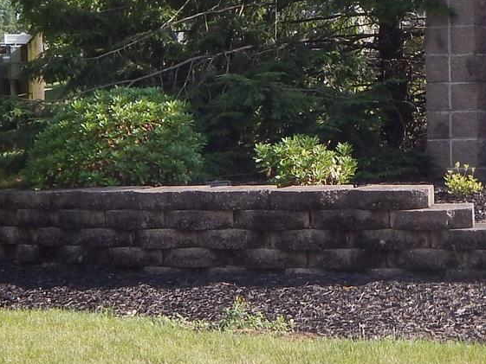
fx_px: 2205
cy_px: -67
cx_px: 399
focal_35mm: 157
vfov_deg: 9.3
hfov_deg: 12.5
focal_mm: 7.7
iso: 125
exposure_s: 1/500
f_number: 3.6
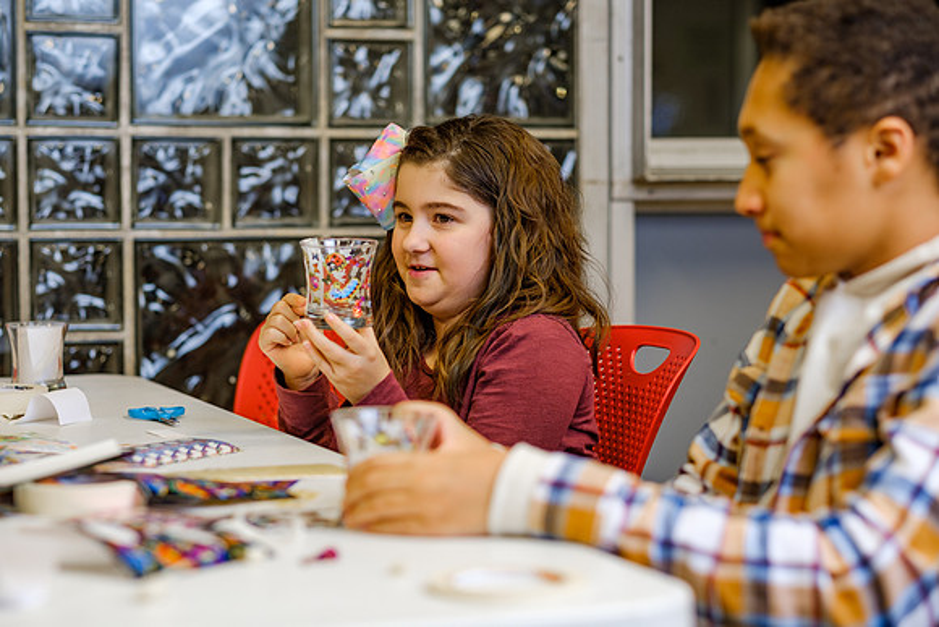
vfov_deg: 16.1
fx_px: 2212
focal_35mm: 85
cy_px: 314
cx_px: 470
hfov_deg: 24.0
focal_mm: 56
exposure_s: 1/125
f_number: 2
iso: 400
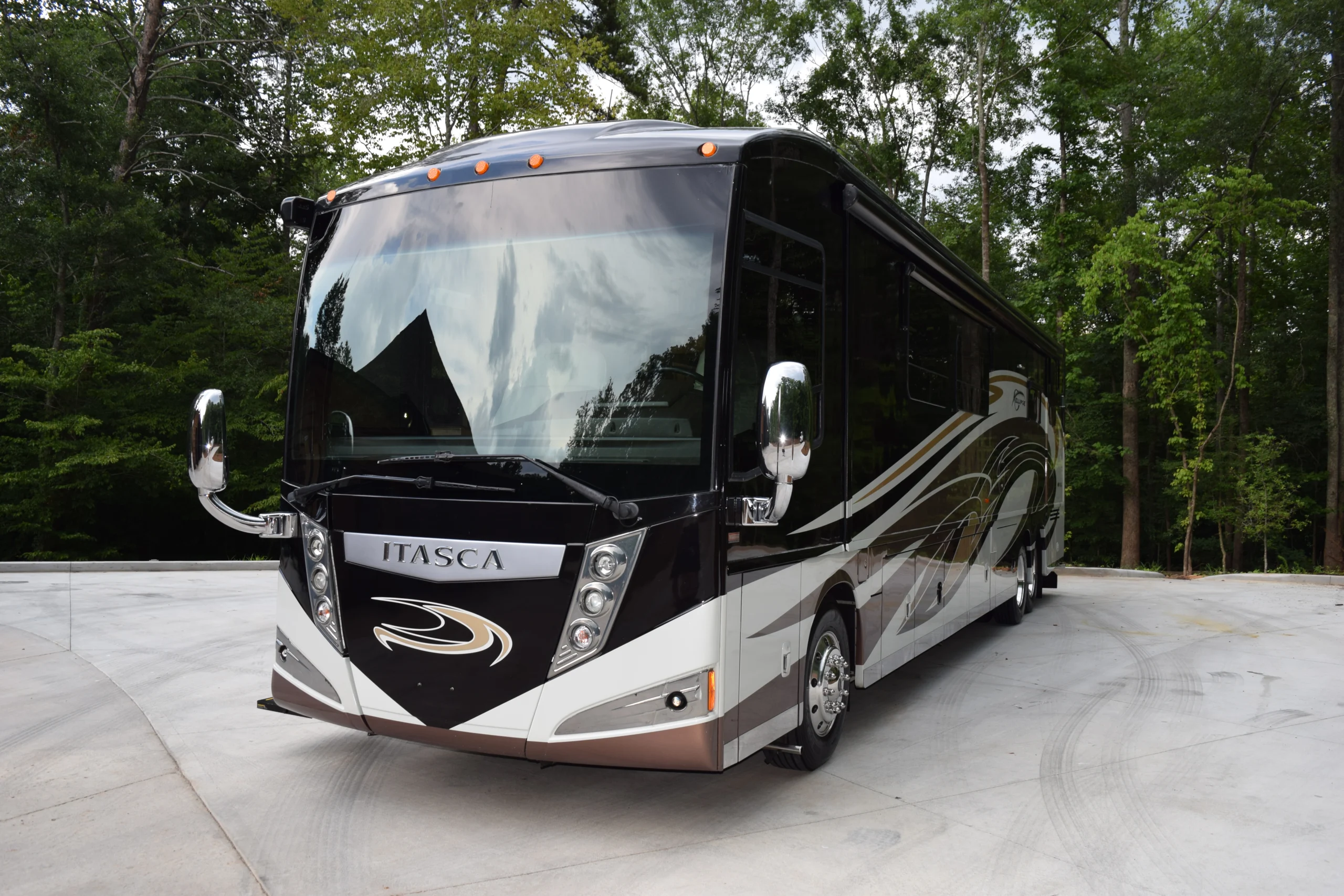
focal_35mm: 30
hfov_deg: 61.9
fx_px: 1120
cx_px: 672
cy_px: 448
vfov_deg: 43.6
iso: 220
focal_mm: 20
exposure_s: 1/125
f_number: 5.6
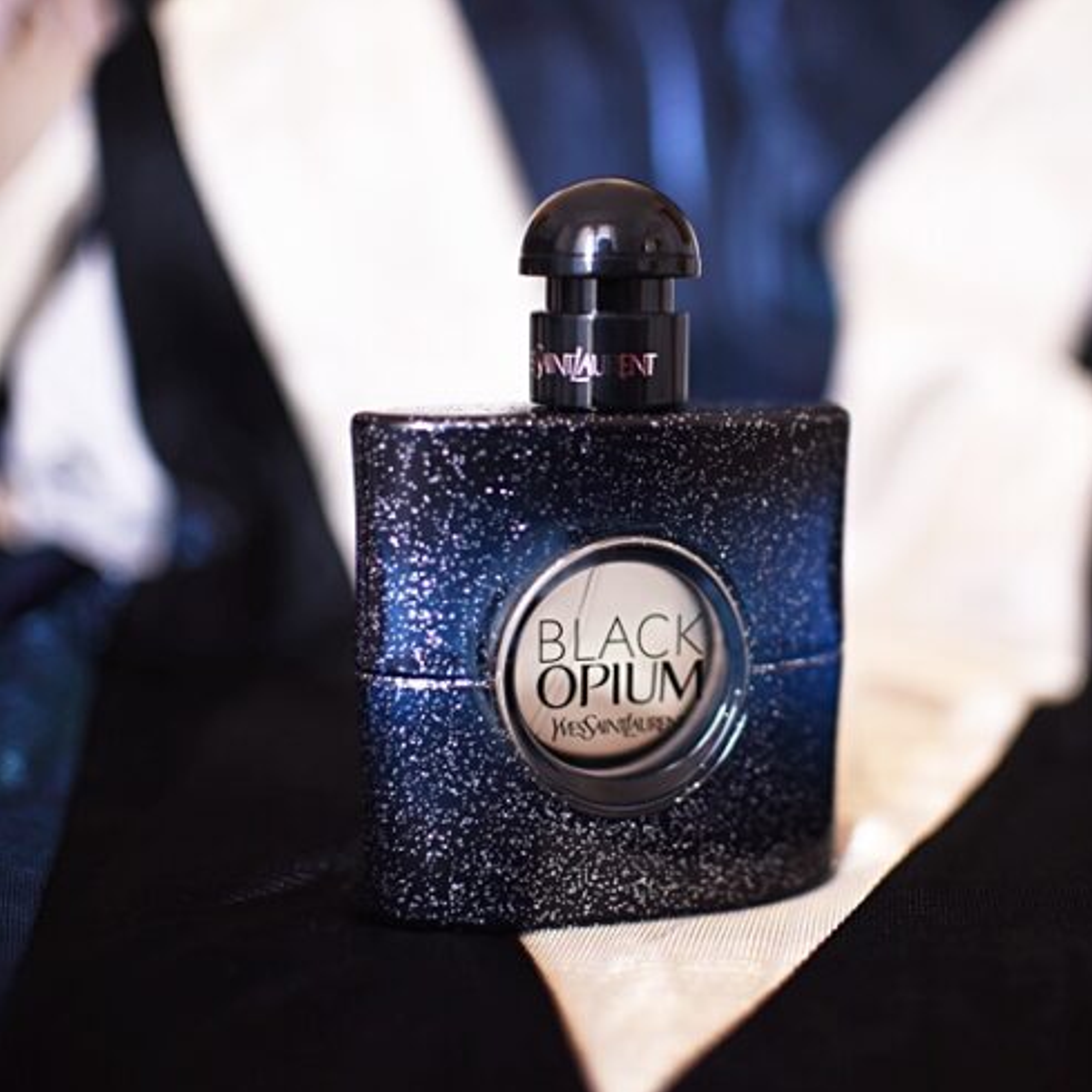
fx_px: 1606
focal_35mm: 45
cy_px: 547
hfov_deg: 37.0
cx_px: 753
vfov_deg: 37.6
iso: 1000
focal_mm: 35
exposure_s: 1/320
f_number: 1.8
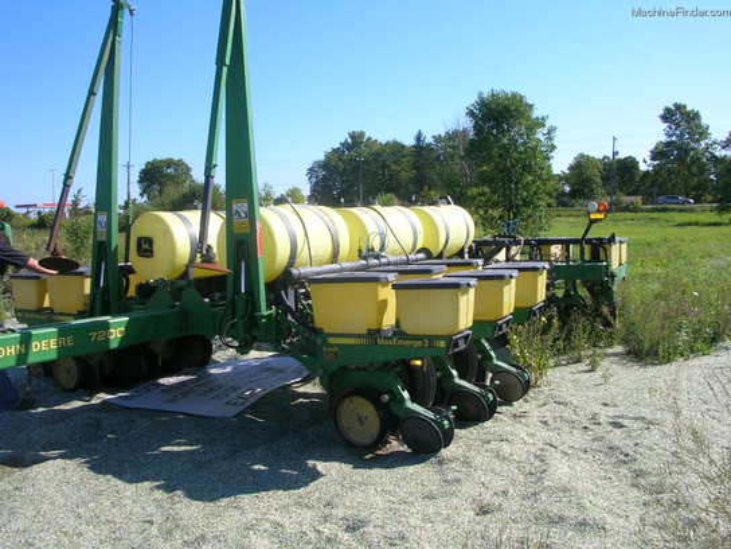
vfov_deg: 40.7
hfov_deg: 52.6
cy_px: 274
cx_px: 366
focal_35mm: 35
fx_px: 739
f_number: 5.6
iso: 71
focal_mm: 5.8
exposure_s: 1/312
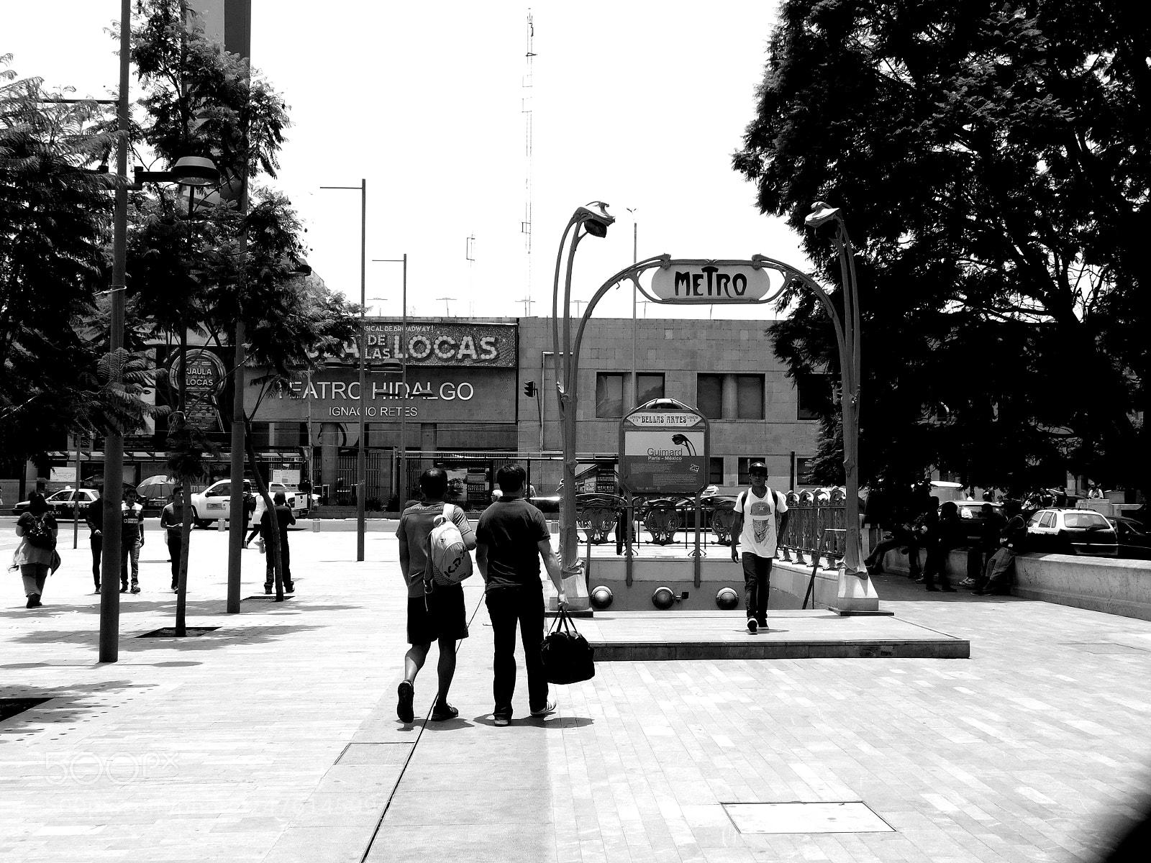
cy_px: 432
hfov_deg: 42.1
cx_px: 576
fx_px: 1496
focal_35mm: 45
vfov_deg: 32.2
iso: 125
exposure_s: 1/1250
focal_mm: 8
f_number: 3.7
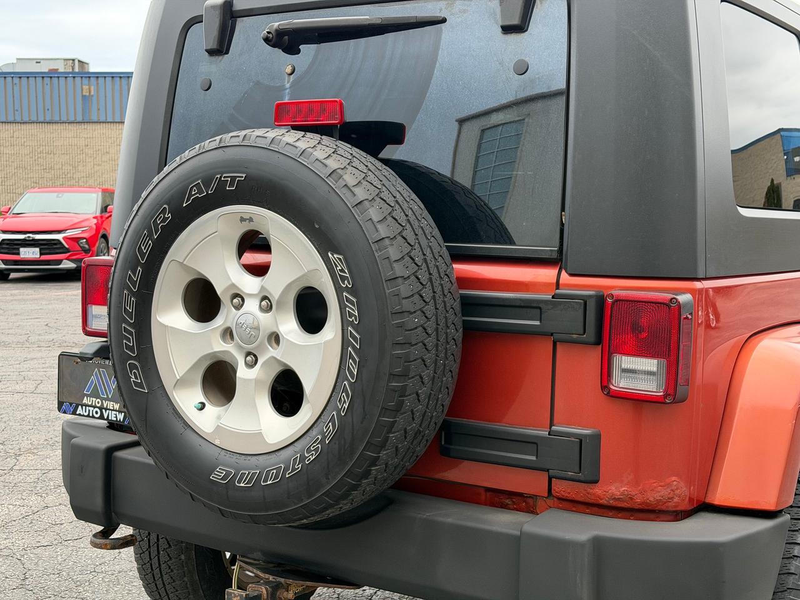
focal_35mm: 48
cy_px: 300
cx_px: 400
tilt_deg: -2.7
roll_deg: +2.0
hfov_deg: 39.7
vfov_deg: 30.3
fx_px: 1109
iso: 80
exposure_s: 1/1149
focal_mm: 6.76
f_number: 1.78
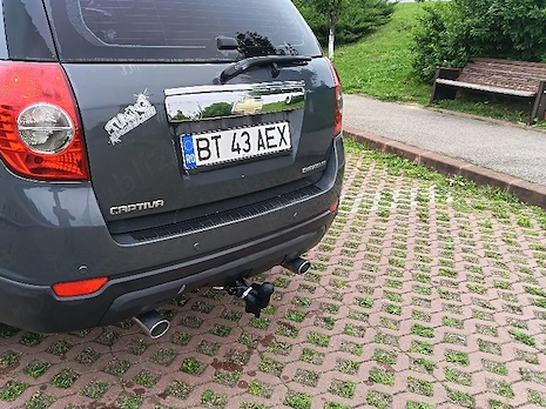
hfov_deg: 57.5
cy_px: 172
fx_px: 489
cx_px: 198
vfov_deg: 45.2
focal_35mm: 31
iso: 251
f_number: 1.75
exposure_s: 1/120
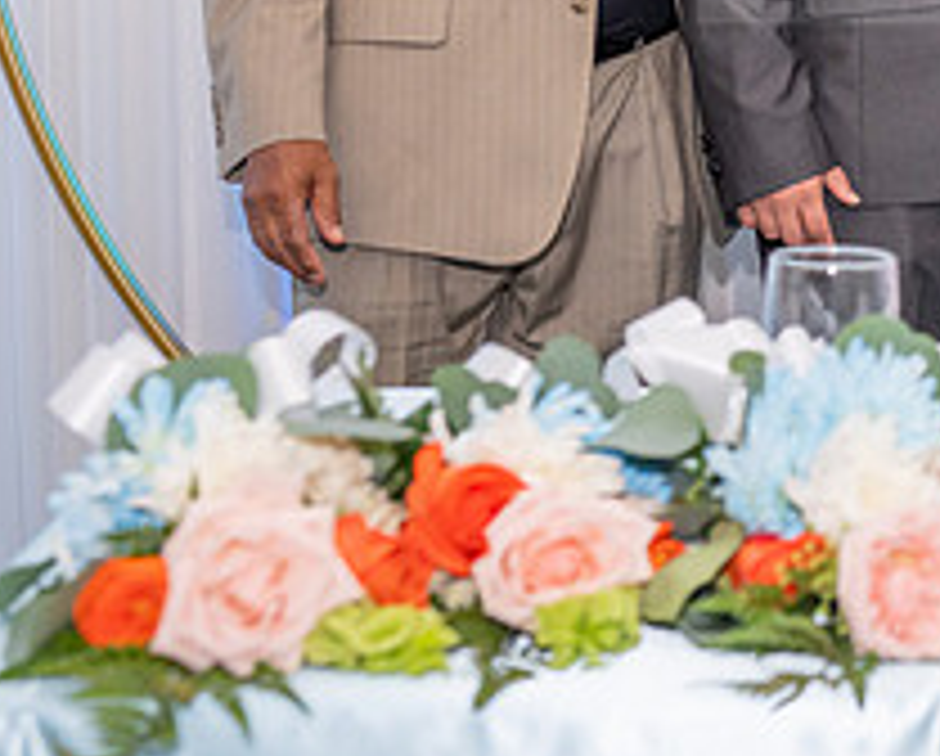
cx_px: 1168
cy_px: -3
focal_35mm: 105
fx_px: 2927
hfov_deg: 17.3
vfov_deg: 14.5
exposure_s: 1/200
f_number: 4.5
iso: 1000
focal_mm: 36
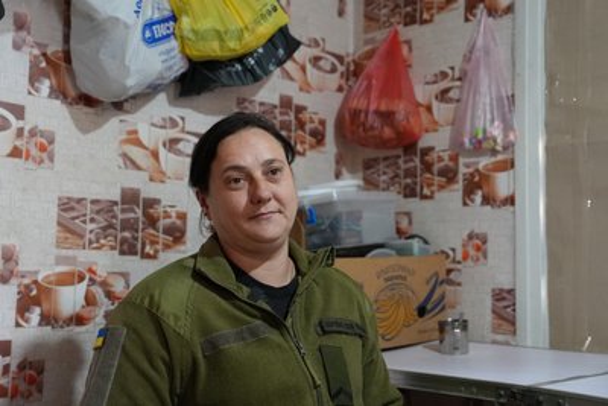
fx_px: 777
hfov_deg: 42.7
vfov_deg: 29.3
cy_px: 203
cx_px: 304
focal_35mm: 46
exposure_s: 1/160
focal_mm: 46
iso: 10000
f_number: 4
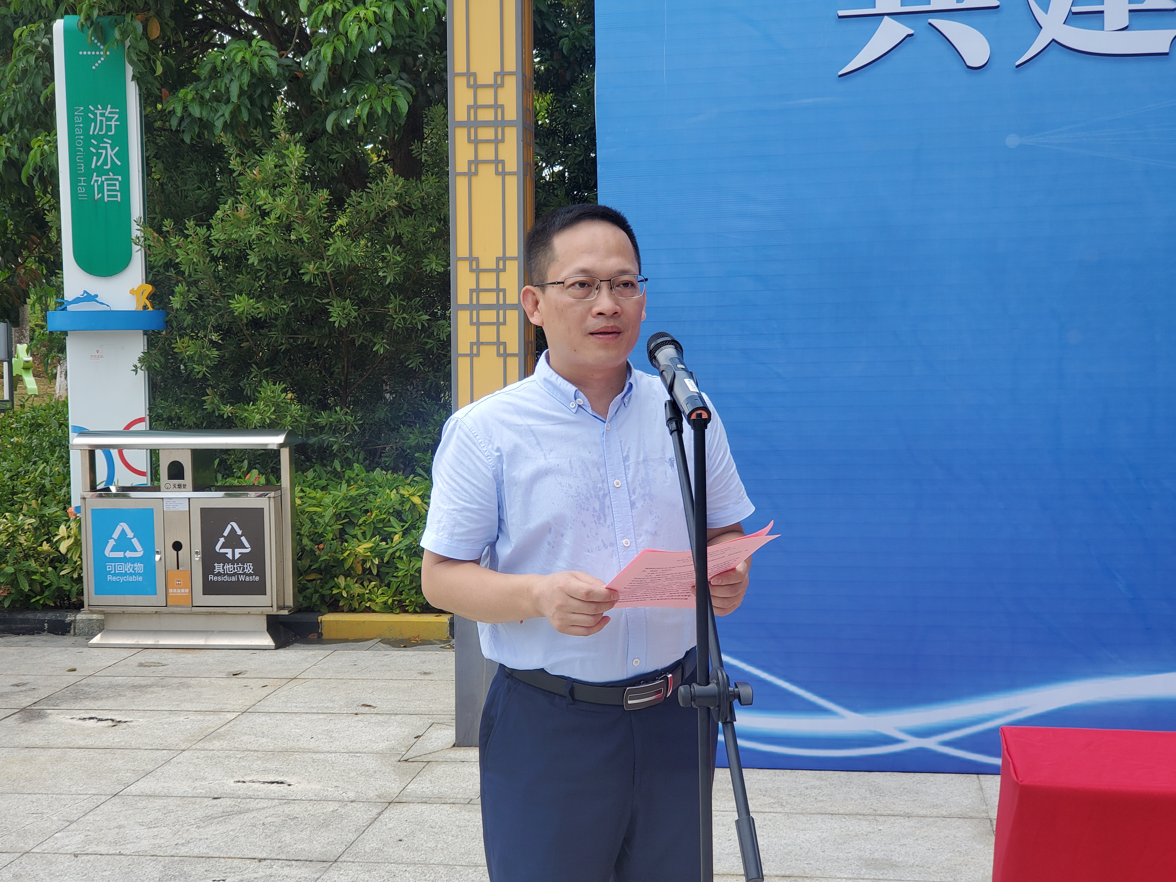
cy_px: 441
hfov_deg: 36.8
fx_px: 1767
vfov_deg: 28.0
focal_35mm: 52
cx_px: 588
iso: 50
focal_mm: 6
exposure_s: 1/186
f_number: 2.4
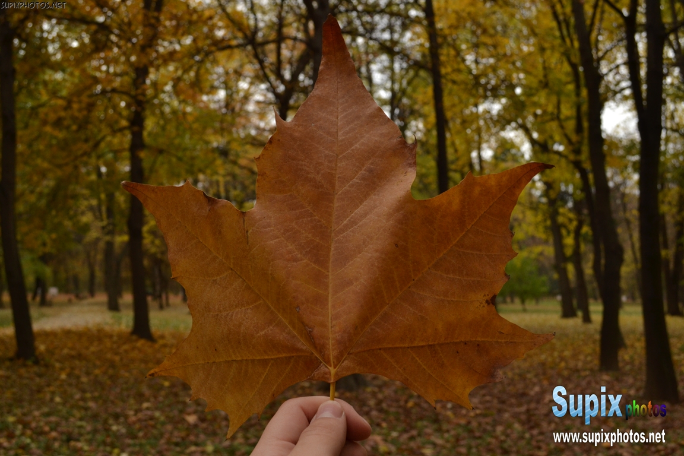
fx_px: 741
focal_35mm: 39
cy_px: 228
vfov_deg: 34.2
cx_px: 342
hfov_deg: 49.6
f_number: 8
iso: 400
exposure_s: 1/200
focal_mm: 26
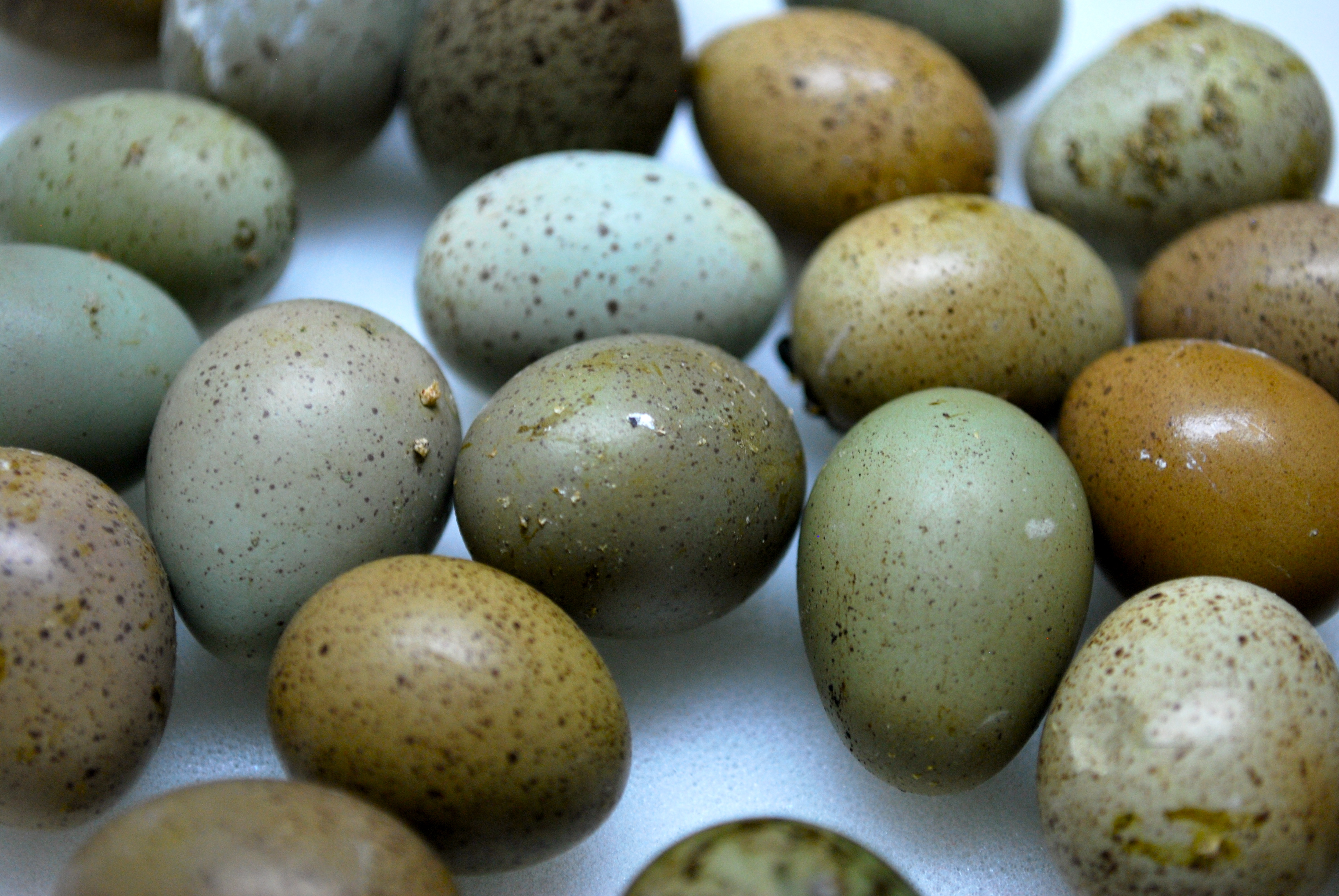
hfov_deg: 28.0
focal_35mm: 72
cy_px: 448
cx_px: 670
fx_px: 2681
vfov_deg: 19.0
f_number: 5.6
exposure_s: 1/30
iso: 400
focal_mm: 48
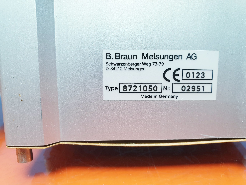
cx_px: 123
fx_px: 185
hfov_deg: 67.3
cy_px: 92
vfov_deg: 53.1
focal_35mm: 26
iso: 200
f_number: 2.4
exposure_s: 1/50
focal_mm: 4.3
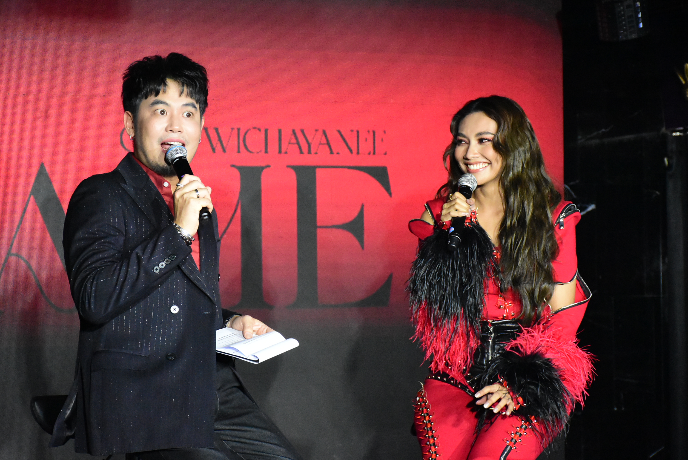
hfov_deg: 21.9
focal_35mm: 93
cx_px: 344
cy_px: 230
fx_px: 1779
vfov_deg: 14.7
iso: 8000
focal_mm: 62
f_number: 5.6
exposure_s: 1/200
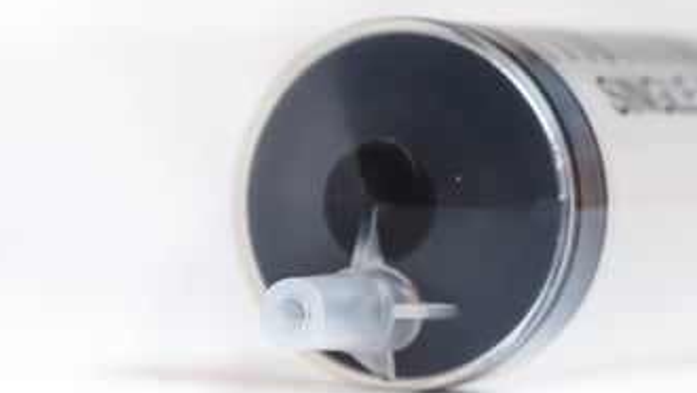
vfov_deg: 6.4
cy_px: 118
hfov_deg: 11.3
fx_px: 3513
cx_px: 496
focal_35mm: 190
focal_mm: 60
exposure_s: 1/20
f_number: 8
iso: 200
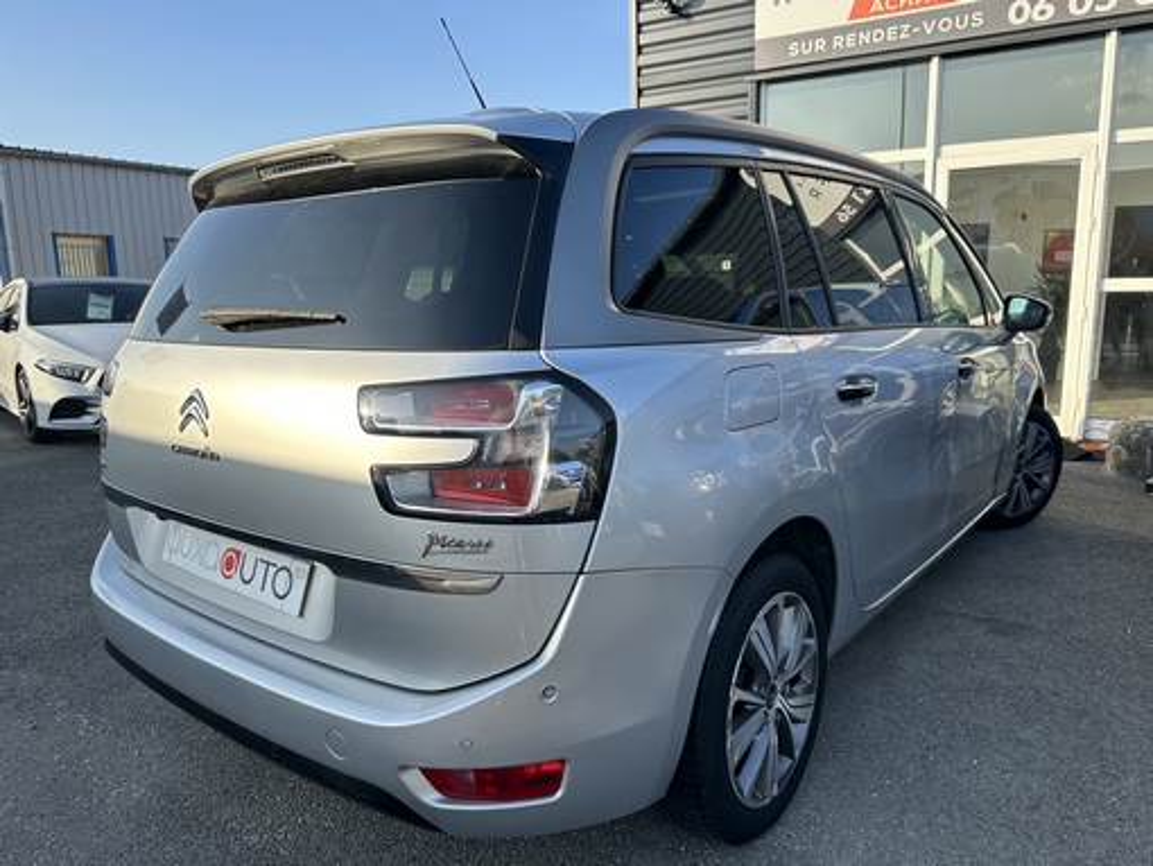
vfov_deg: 56.9
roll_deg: +1.4
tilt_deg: -11.3
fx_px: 800
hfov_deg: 71.6
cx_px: 576
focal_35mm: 24
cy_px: 433
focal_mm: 6.86
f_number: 1.78
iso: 80
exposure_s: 1/1256
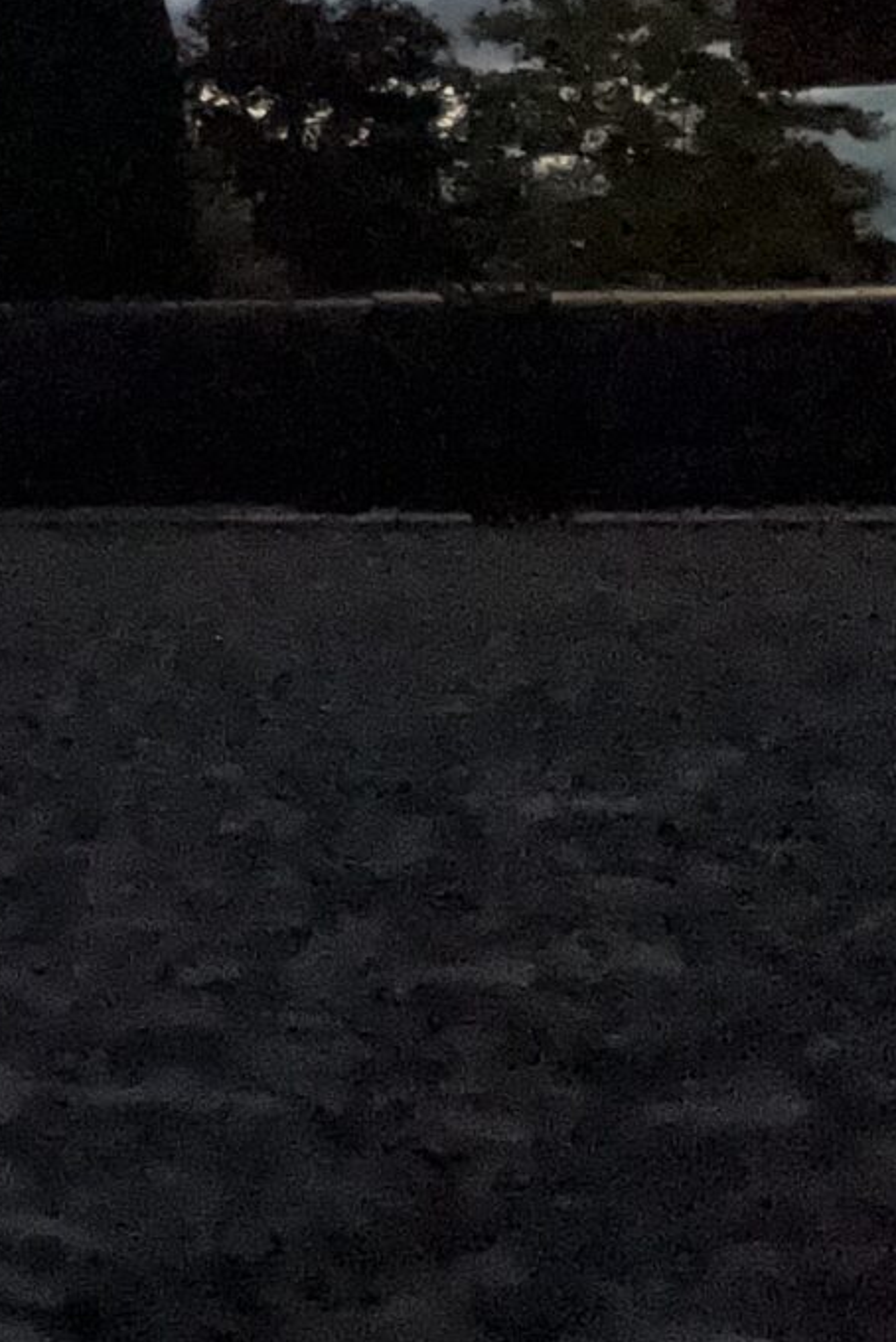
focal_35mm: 90
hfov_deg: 11.1
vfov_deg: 20.6
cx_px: -1608
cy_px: -422
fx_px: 3356
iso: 640
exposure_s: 1/17
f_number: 1.9
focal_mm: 2.69
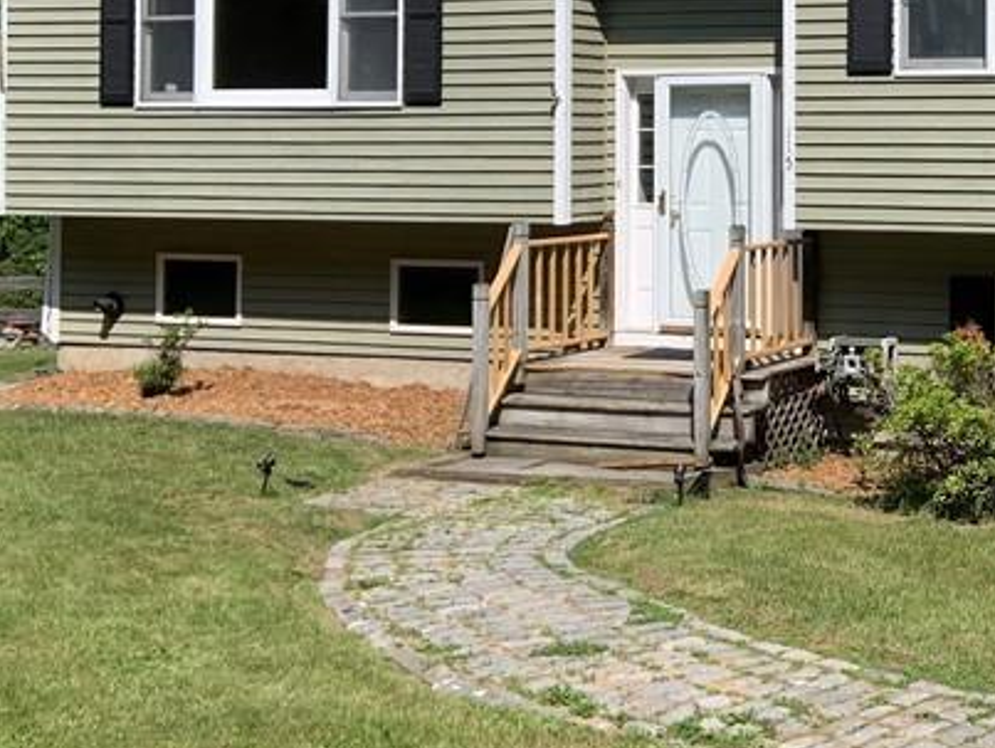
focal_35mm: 66
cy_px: 94
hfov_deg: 28.0
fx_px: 1899
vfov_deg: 21.8
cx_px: 943
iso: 25
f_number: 1.8
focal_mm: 4.25
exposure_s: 1/1661
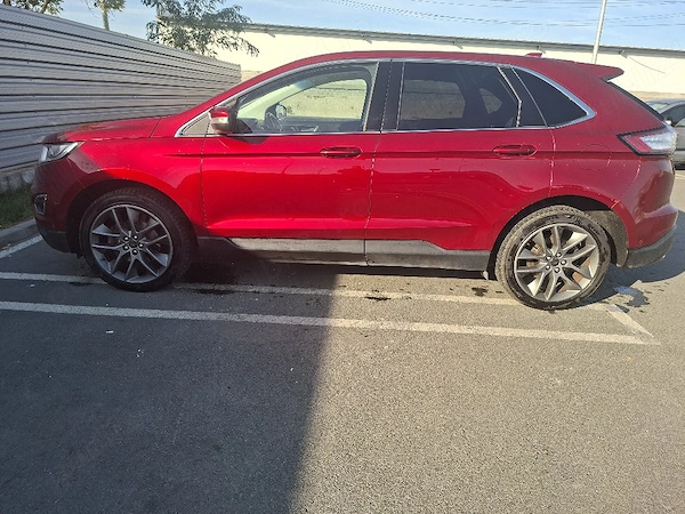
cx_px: 342
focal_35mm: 23
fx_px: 455
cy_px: 257
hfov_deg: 73.9
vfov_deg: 58.9
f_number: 1.8
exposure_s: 1/1000
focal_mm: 5.54
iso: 50
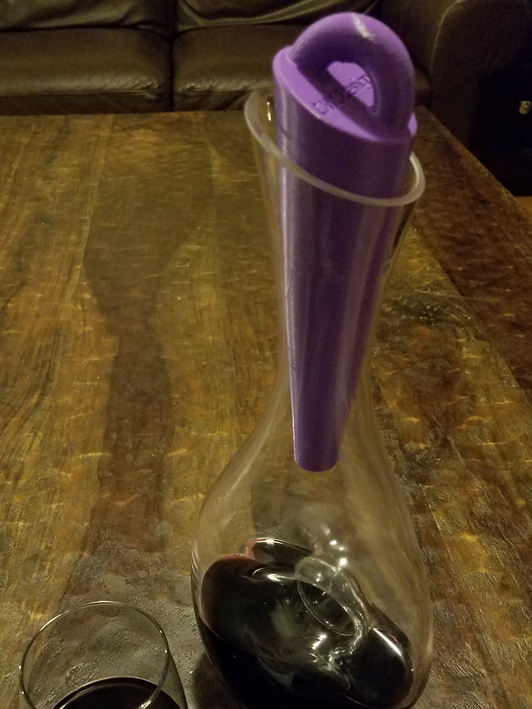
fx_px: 697
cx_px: 220
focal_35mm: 34
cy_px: 442
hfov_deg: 41.6
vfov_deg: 53.4
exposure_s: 1/10
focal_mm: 4.2
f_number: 1.7
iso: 640
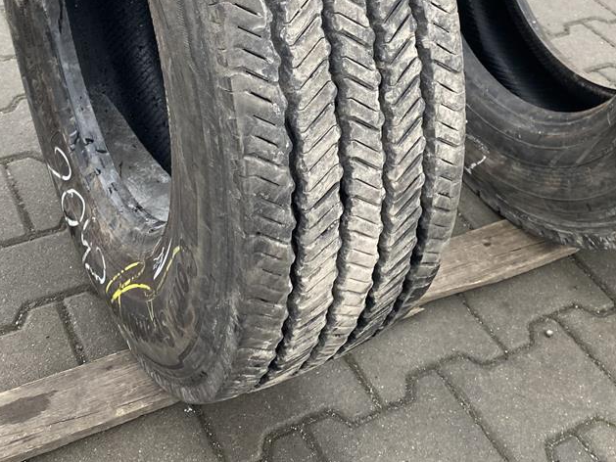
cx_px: 243
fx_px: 890
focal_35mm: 50
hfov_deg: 38.0
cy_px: 31
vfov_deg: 27.8
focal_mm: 4.25
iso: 100
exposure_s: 1/121
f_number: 1.8
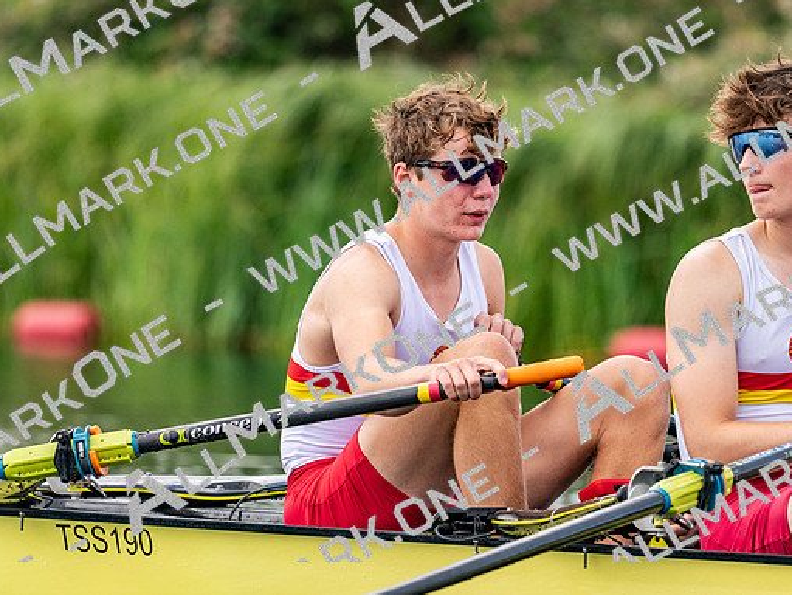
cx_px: 439
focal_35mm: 654
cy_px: 298
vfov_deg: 2.3
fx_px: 14974
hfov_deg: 3.0
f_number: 4.5
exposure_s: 1/2500
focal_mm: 400
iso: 560
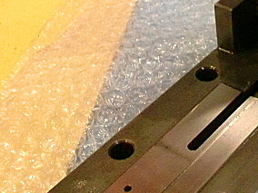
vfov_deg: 18.6
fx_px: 589
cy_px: 53
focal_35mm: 79
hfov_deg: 24.2
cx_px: 220
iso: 800
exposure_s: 1/60
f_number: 3.1
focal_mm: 6.3
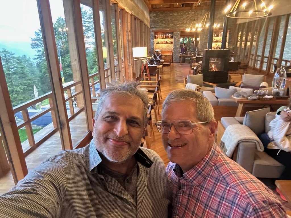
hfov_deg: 73.9
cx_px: 146
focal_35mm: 23
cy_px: 109
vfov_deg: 58.9
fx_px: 193
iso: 640
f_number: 1.9
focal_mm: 2.69
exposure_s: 1/17
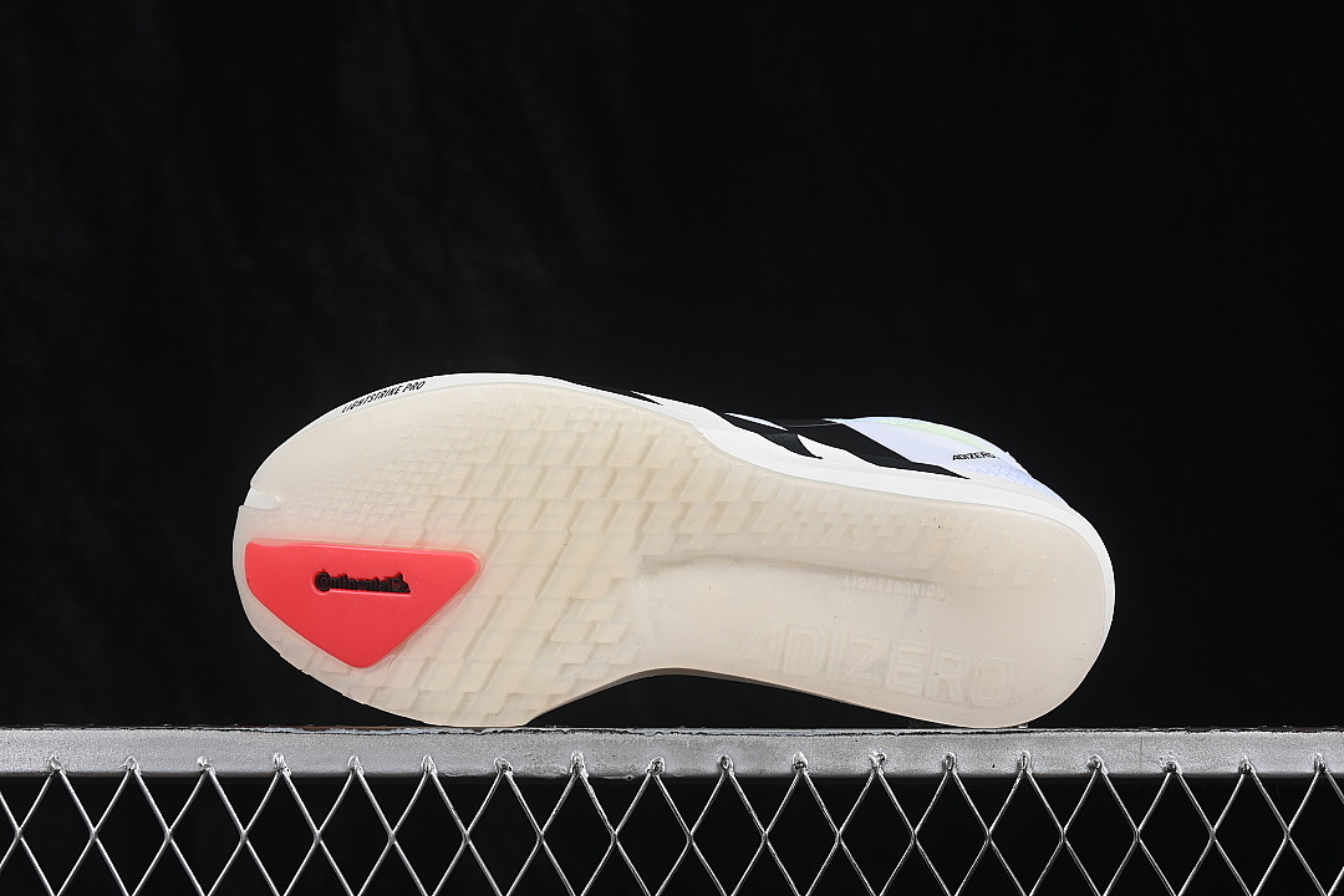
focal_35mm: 75
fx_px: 2800
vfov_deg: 18.2
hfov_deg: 27.0
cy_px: 448
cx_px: 672
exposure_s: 1/80
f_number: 8
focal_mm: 50
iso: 160
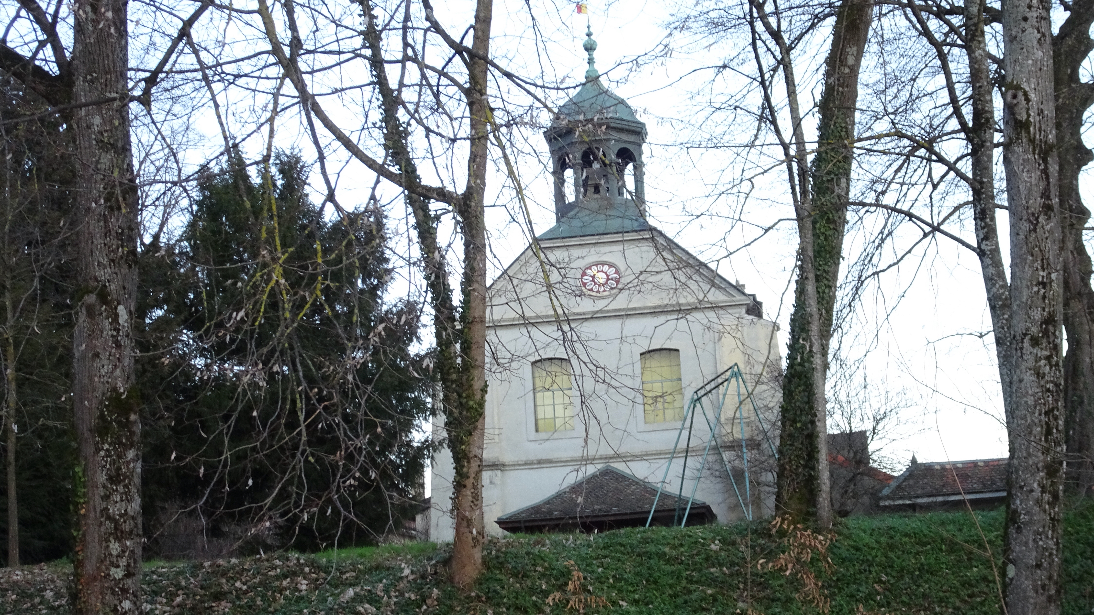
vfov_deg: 19.4
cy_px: 324
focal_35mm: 62
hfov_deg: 33.8
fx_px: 1798
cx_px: 589
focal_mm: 8.84
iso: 160
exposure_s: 1/60
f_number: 4.5
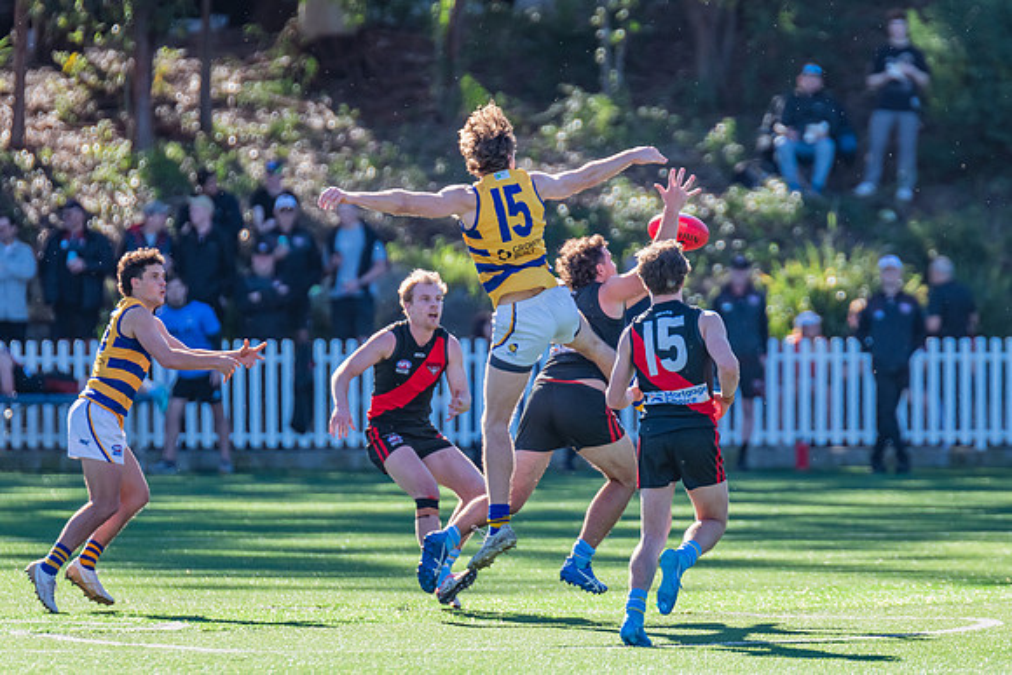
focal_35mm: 571
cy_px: 306
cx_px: 554
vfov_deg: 2.4
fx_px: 16043
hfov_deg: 3.6
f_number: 5.6
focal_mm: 500
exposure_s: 1/1250
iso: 900
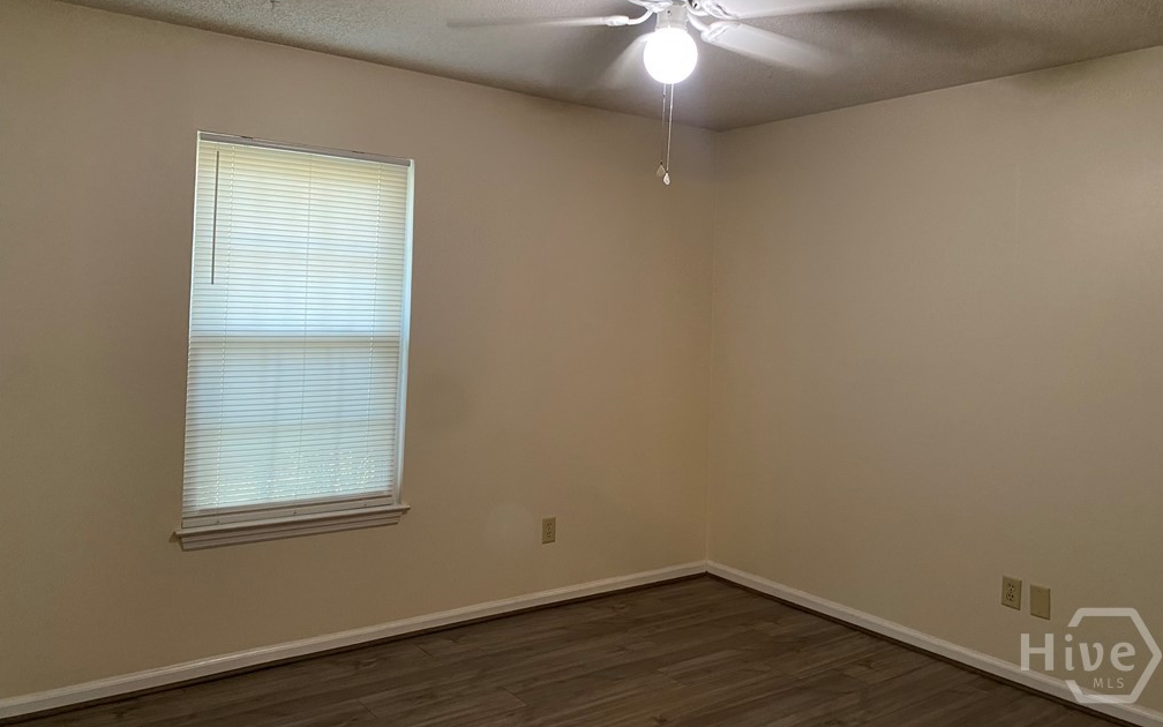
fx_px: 887
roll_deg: -2.3
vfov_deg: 44.4
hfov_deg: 66.5
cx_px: 588
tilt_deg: +1.4
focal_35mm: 28
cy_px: 301
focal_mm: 4.25
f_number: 1.8
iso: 160
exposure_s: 1/60
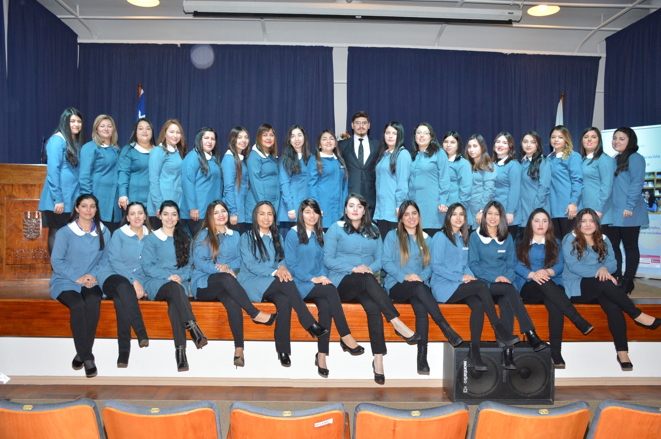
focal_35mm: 30
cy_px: 220
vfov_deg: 43.5
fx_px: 550
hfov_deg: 62.0
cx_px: 330
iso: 800
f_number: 5
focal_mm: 20
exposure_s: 1/160
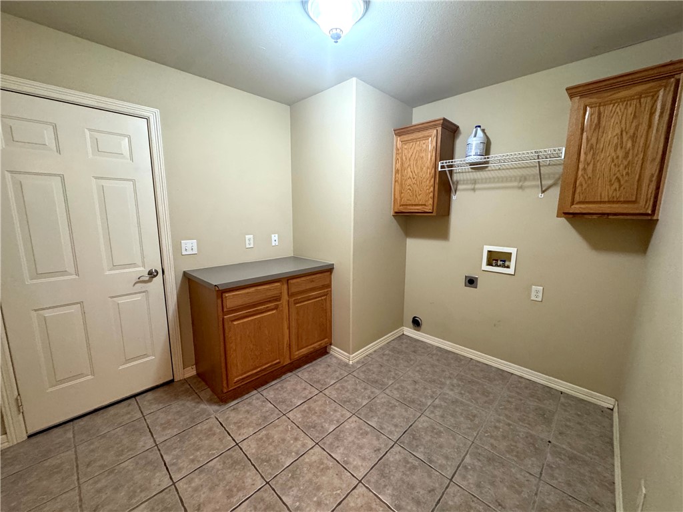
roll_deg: -0.7
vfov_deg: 85.7
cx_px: 342
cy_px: 256
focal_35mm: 14
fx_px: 276
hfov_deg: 102.1
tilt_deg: -8.4
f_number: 2.2
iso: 400
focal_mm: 2.22
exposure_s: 1/60
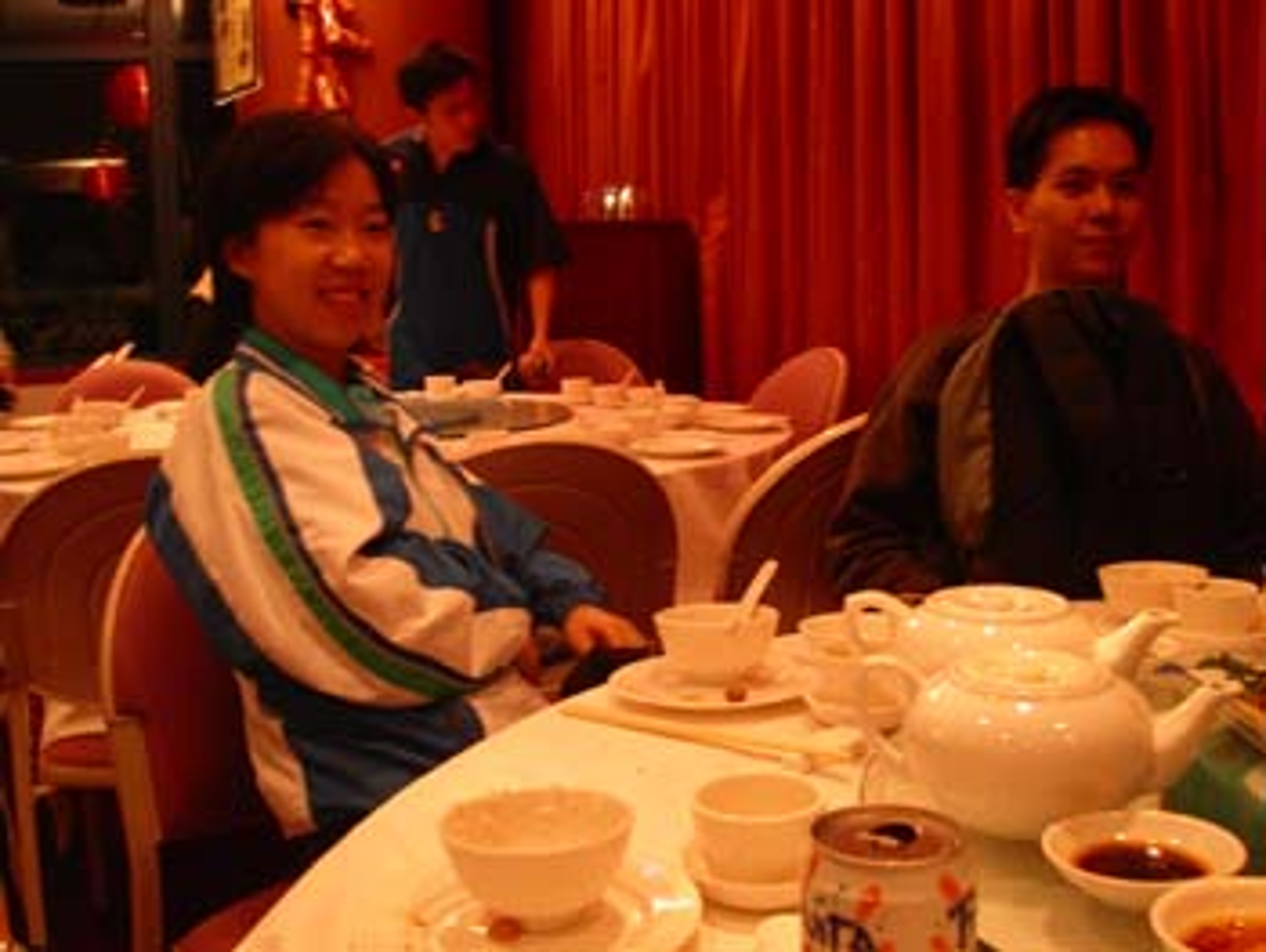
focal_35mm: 38
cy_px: 476
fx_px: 1391
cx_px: 633
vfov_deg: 37.8
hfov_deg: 48.9
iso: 200
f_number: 2.8
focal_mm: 7.8
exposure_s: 1/15
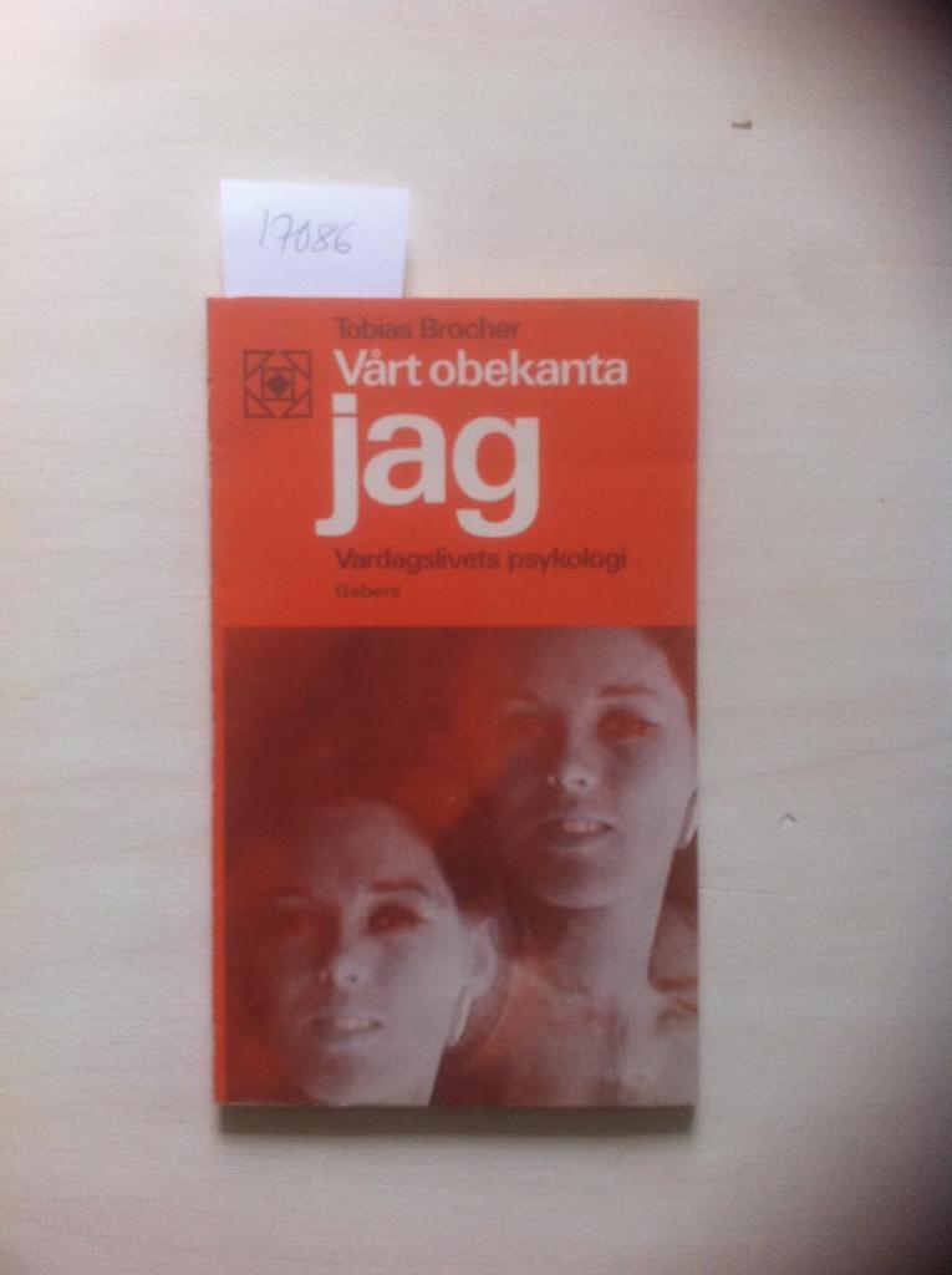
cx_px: 476
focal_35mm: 35
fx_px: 1287
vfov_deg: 52.7
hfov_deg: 40.6
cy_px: 638
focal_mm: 3.85
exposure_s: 1/100
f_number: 2.8
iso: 125
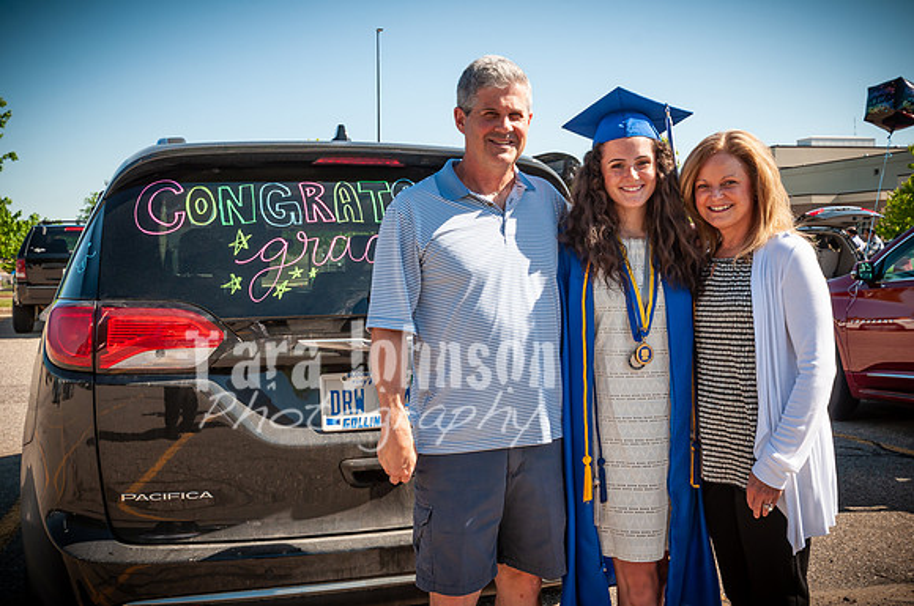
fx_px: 981
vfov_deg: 34.3
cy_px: 289
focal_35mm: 39
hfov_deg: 49.9
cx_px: 485
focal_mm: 24
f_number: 8
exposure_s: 1/250
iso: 200
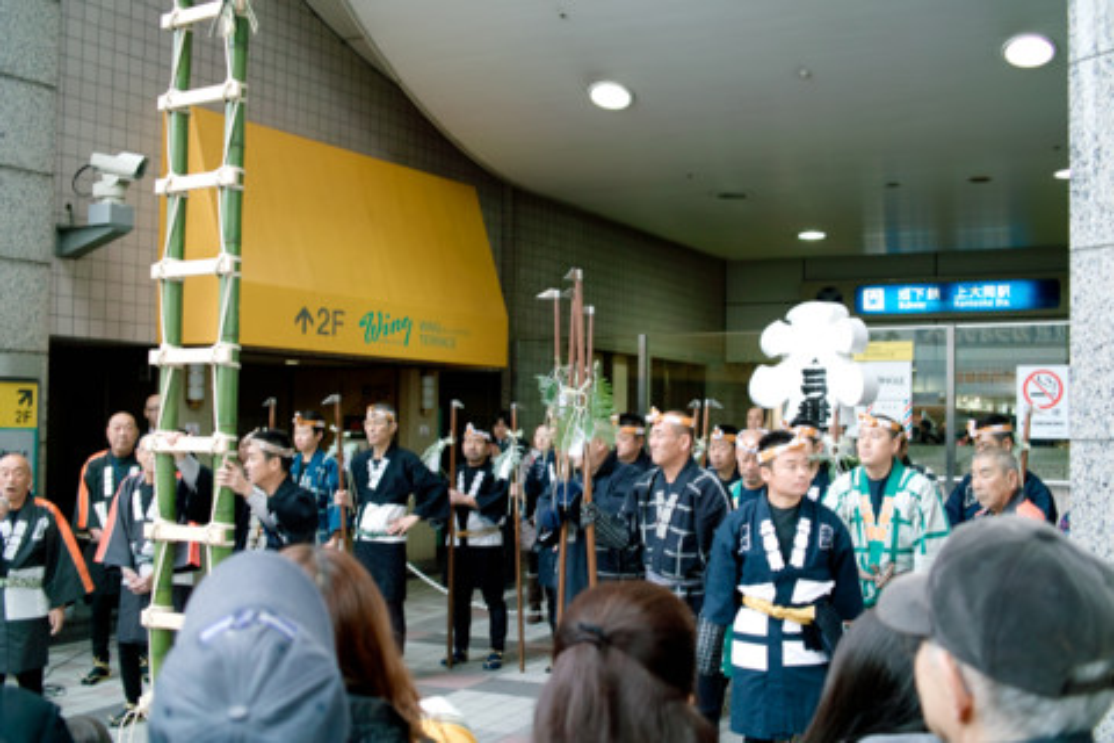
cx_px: 557
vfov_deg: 32.6
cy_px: 372
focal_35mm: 41
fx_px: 1269
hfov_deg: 47.4
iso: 200
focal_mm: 24.2
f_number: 2.8
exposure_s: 1/40
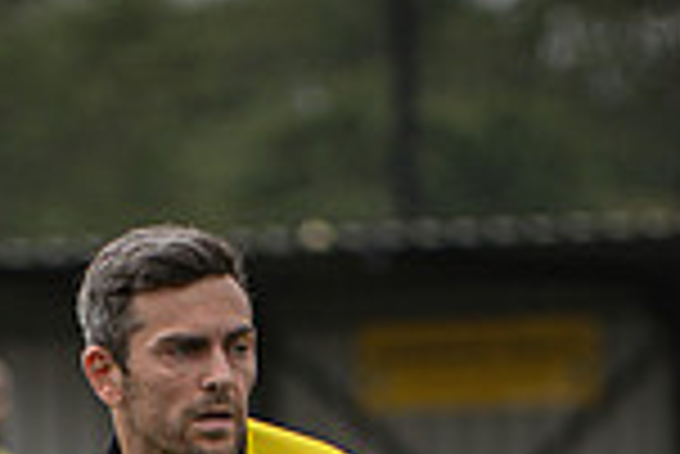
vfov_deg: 1.5
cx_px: 56
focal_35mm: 896
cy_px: 962
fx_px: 16940
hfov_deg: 2.3
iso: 400
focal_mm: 200
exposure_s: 1/1600
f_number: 4
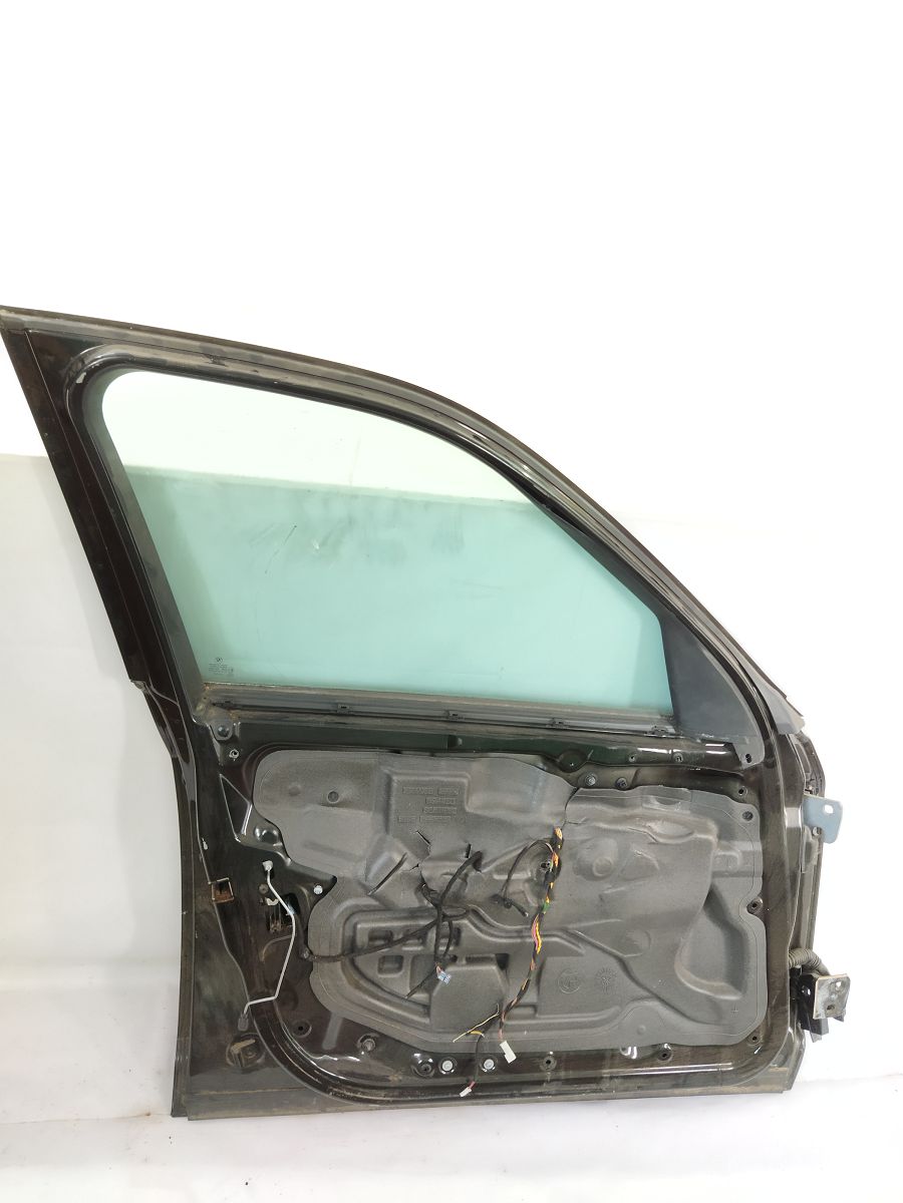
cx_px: 452
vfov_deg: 65.3
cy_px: 602
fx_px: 939
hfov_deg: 51.4
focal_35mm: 27
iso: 221
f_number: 1.79
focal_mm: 4.71
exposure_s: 1/25
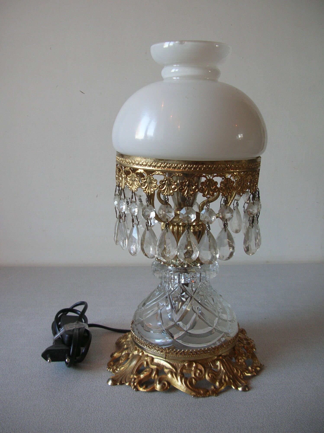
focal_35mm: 35
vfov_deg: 52.7
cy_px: 216
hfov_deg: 40.7
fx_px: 437
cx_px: 162
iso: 50
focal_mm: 5.8
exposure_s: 1/14.1
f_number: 2.8
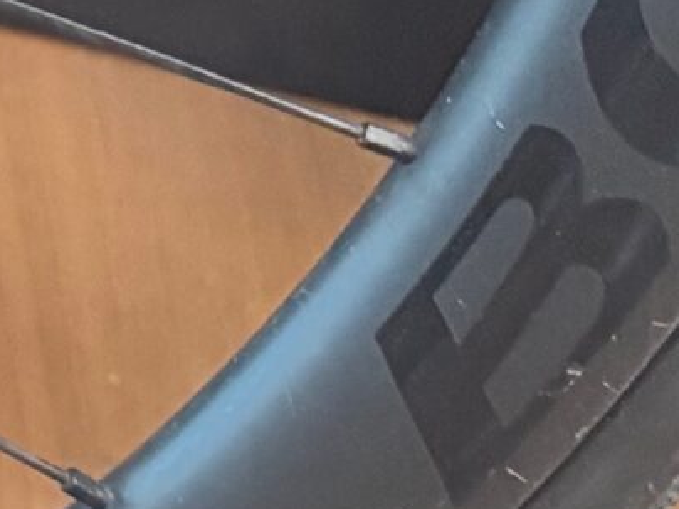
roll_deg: -0.8
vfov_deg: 8.9
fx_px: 2982
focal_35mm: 152
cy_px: -652
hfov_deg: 9.5
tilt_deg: -32.1
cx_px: -1469
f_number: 1.78
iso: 400
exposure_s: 1/50
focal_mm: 6.76
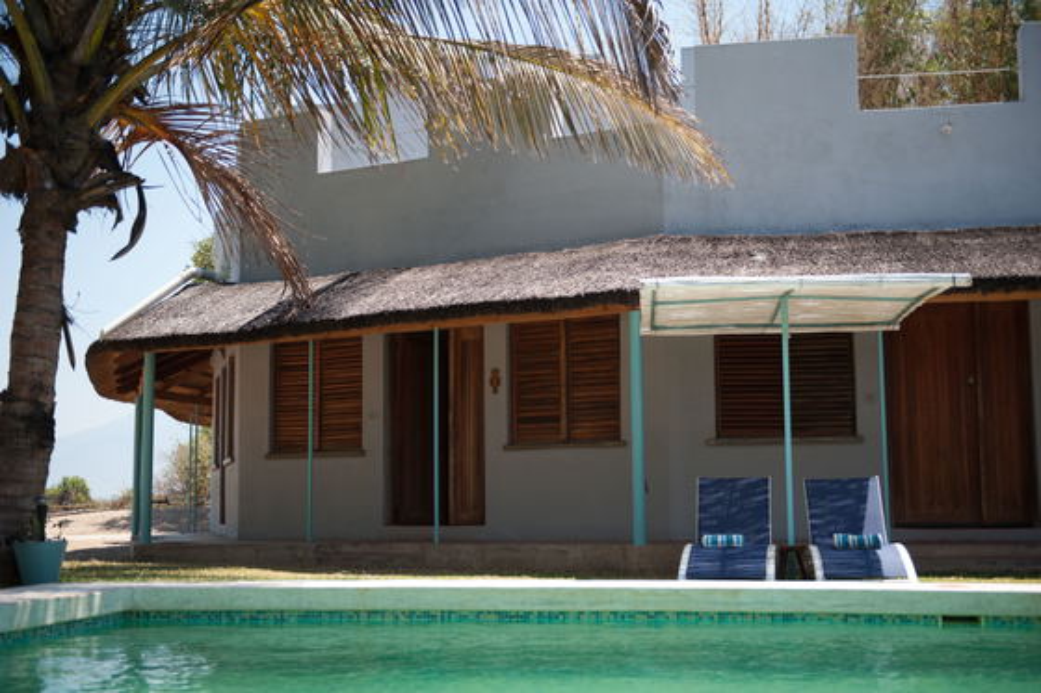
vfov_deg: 26.0
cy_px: 346
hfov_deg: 38.2
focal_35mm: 52
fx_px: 1503
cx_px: 520
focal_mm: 52
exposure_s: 1/1250
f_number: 2.8
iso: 100
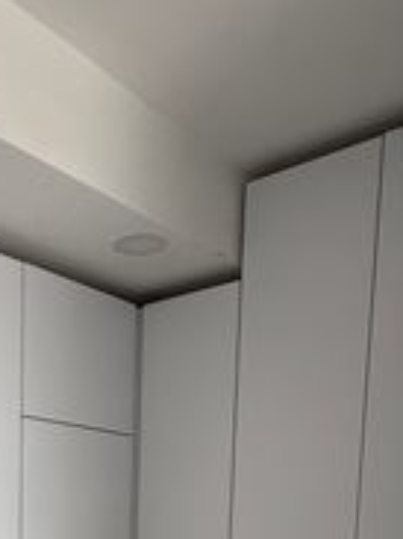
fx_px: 793
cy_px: 673
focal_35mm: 51
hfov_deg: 26.8
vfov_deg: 30.7
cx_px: -12
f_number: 2.2
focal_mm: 2.22
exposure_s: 1/99
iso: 80
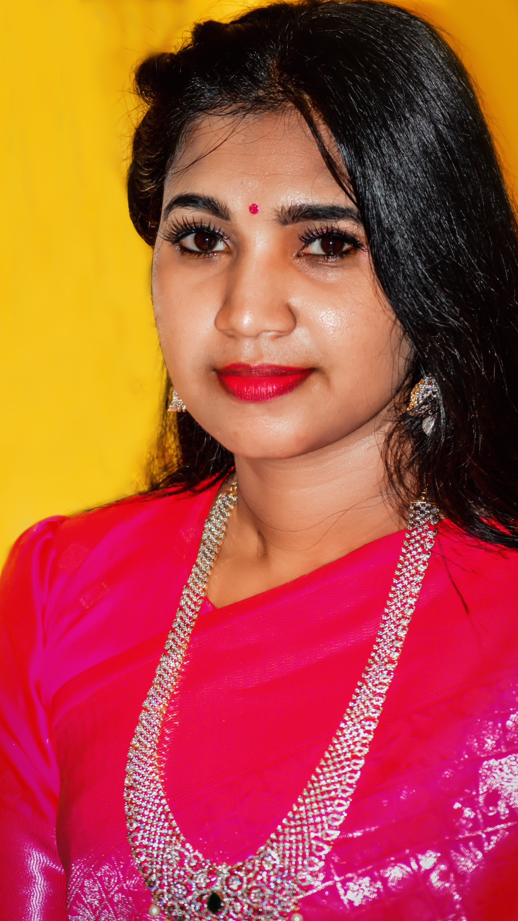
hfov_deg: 5.7
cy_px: 461
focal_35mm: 213
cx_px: 256
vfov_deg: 10.1
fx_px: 5189
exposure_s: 1/60
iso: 4000
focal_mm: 135
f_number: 7.1
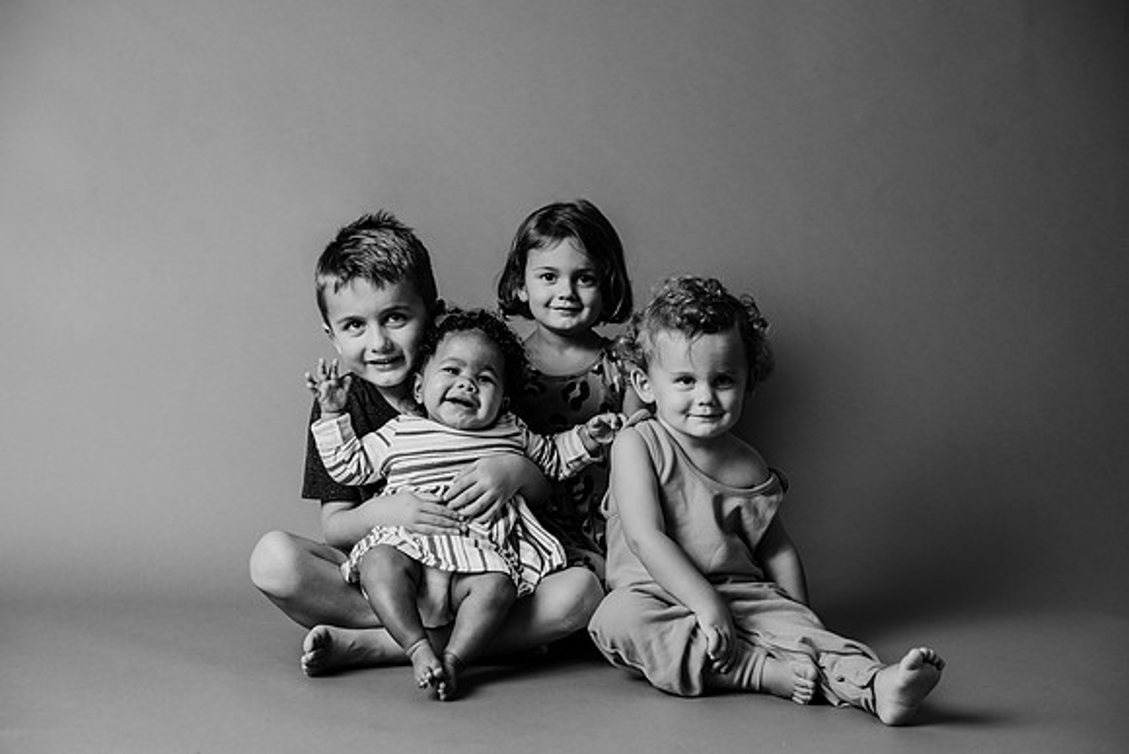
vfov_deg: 27.0
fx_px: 1568
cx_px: 564
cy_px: 377
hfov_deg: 39.6
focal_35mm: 50
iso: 250
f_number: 4
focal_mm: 50
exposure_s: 1/160
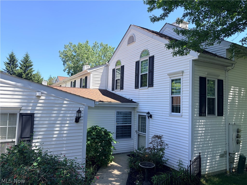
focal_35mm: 26
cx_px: 124
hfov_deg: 67.3
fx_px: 186
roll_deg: -1.5
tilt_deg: +4.5
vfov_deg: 53.1
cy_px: 92
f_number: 1.6
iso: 50
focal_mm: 5.96
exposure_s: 1/1393
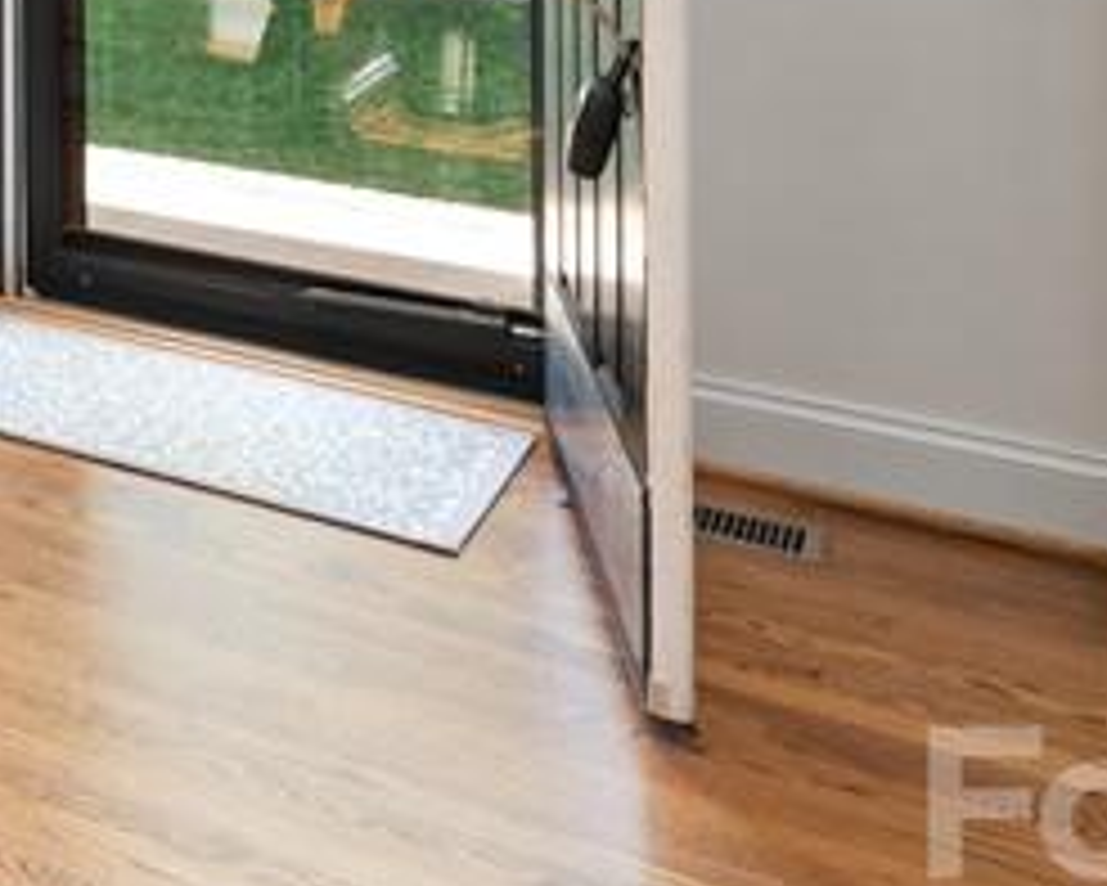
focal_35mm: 58
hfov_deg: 23.0
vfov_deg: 22.3
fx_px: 1901
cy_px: -382
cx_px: -736
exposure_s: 1/15
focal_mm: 14
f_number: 6.3
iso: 320
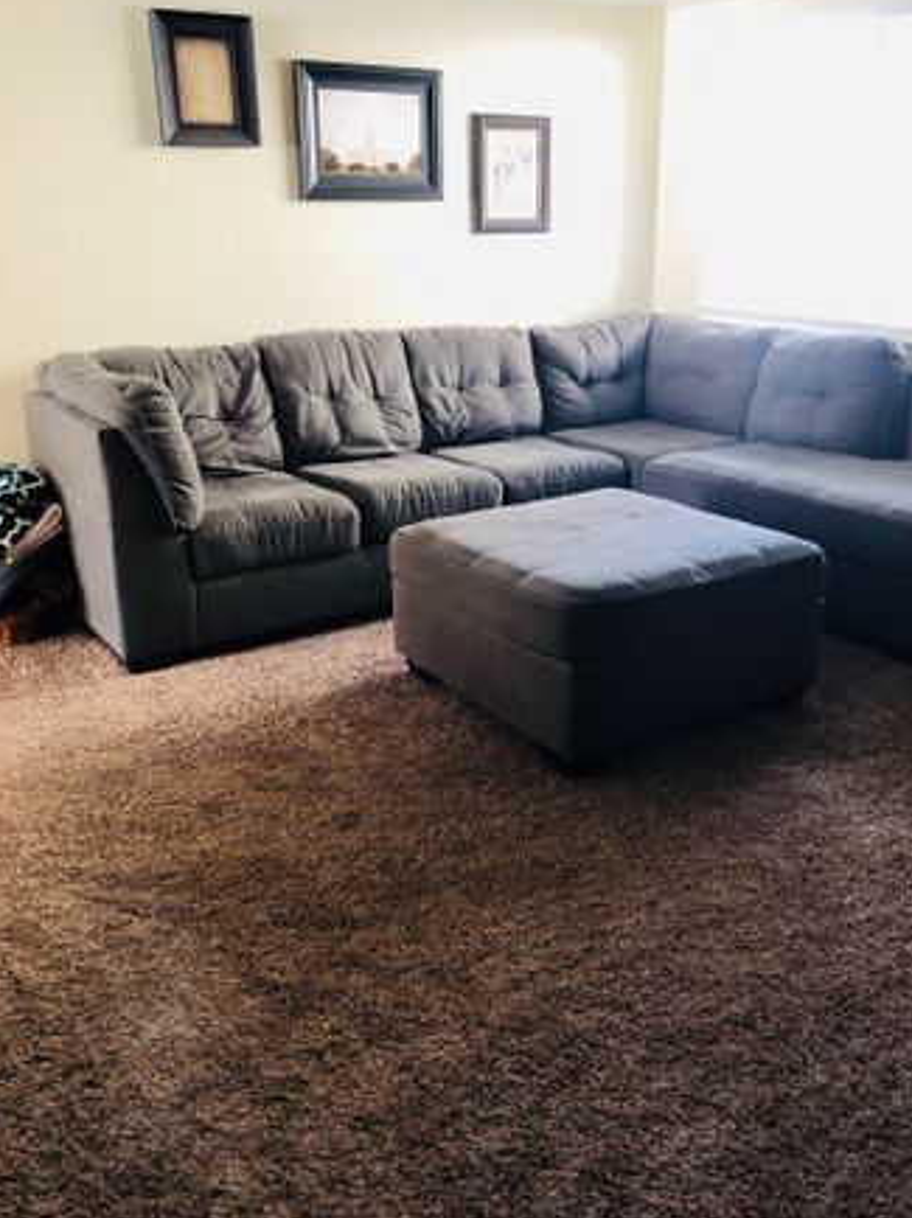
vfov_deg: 58.4
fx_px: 1090
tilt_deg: -20.1
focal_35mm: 31
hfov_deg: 45.4
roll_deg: +0.1
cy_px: 612
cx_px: 477
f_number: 1.8
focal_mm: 3.99
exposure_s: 1/15
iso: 64
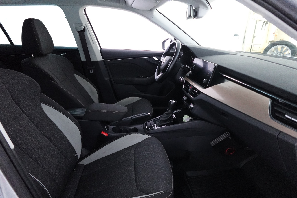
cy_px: 99
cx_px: 148
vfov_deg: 61.9
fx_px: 165
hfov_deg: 84.0
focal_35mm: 20
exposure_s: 1/80
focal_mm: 7.6
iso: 2500
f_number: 2
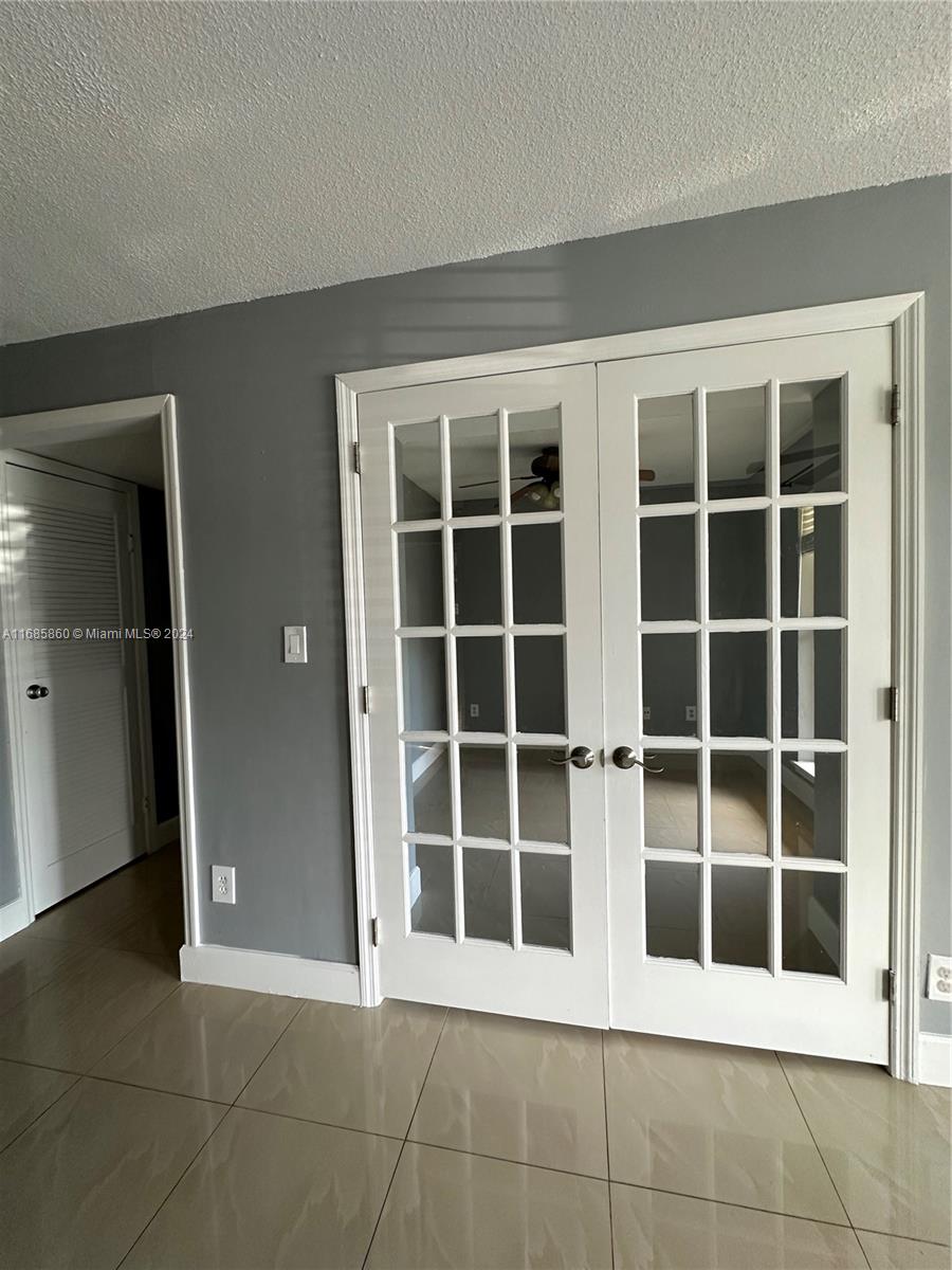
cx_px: 476
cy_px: 635
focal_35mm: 14
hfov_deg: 85.7
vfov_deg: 102.1
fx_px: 513
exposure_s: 1/99
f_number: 2.2
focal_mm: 2.22
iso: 160
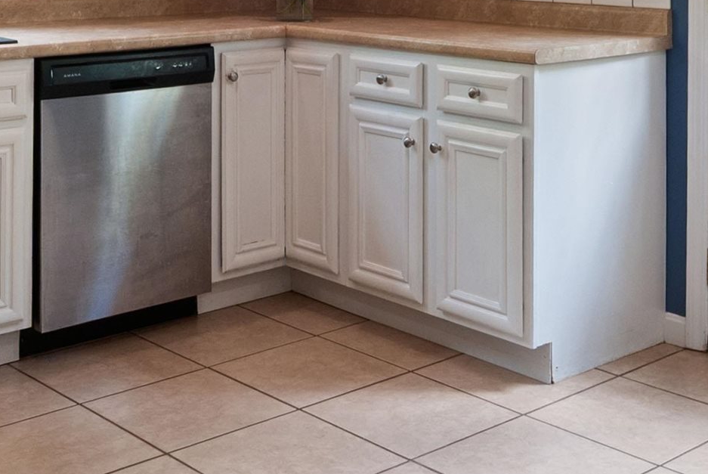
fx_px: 1162
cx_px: 347
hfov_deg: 33.9
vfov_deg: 21.7
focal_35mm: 59
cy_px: -68
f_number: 10
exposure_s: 1/2
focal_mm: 12
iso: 200
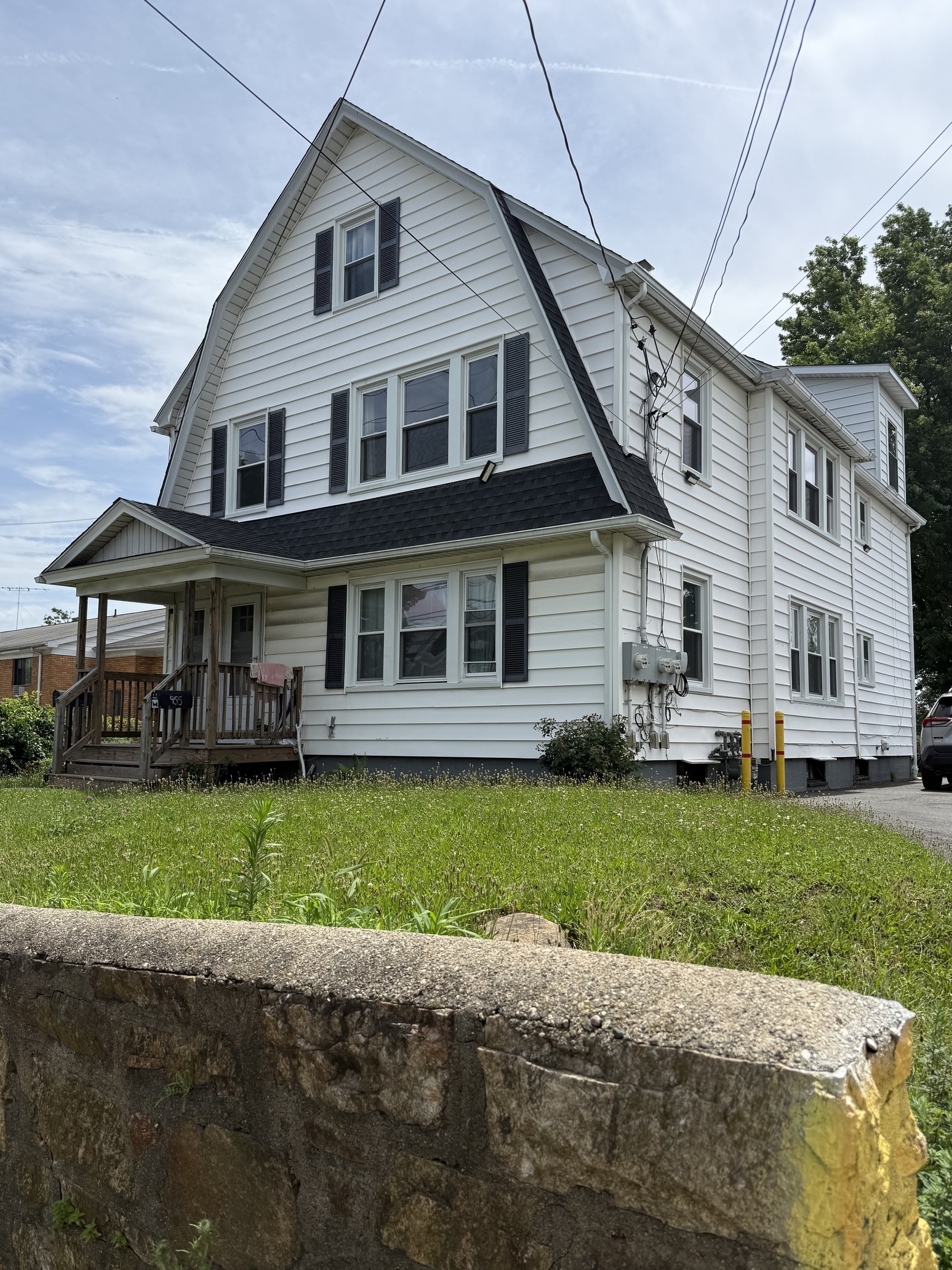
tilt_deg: +6.6
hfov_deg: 54.9
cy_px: 659
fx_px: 917
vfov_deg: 69.4
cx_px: 483
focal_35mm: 25
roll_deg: -0.9
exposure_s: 1/5714
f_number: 1.78
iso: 80
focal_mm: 6.76
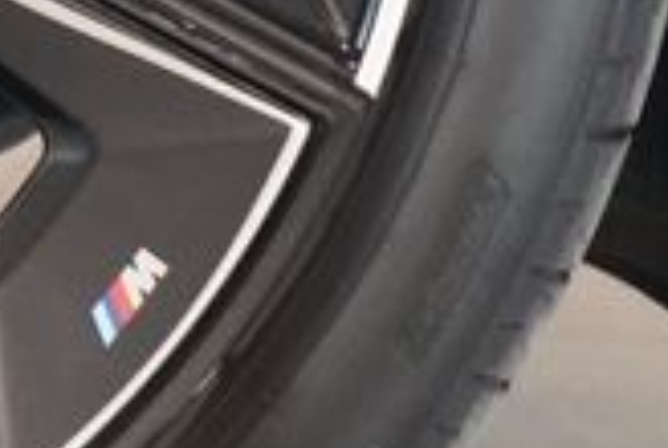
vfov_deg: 3.6
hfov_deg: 5.3
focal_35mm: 380
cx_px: -615
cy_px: -320
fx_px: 7064
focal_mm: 61
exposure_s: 1/160
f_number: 5.6
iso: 12800
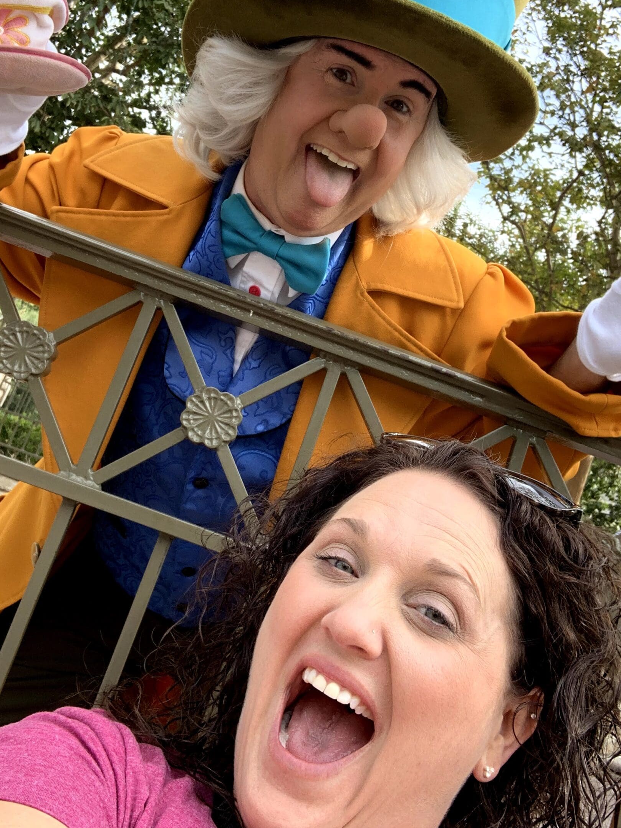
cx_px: 295
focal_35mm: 38
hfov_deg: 37.7
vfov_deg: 48.7
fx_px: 909
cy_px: 340
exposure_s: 1/180
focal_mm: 2.87
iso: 16
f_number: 2.2
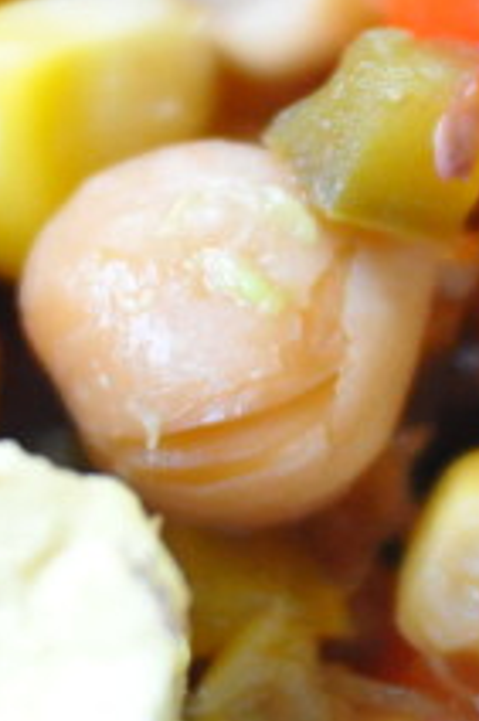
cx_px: 306
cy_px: 517
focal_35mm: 362
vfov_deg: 5.7
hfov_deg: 3.8
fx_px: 7236
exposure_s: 1/60
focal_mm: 50
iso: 1600
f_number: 3.2
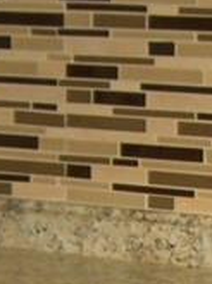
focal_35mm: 277
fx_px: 2271
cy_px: 361
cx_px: 257
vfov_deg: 7.1
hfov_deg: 5.3
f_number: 2.8
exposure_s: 1/60
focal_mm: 7.9
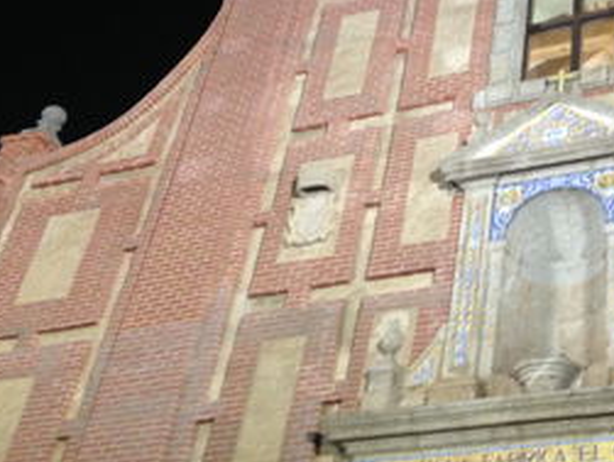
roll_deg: -5.0
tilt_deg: +39.9
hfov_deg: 29.2
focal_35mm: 63
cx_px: 570
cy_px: 103
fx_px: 1119
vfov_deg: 23.1
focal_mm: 4.12
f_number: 2.4
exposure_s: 1/20
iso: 160
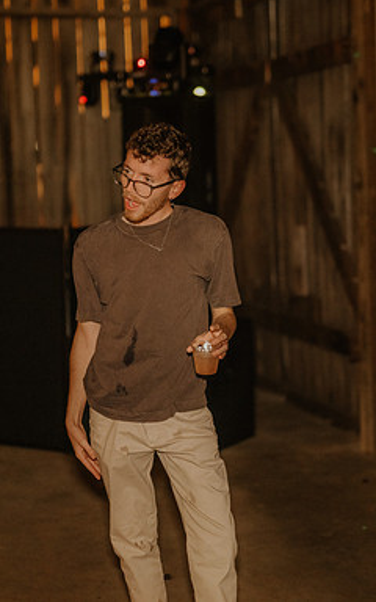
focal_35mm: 77
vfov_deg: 26.8
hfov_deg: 16.9
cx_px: 204
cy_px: 300
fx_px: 1262
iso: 3200
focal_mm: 50
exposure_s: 1/400
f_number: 1.4
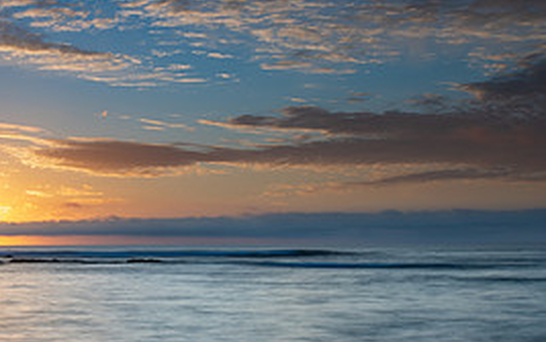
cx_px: -2
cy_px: 277
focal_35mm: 71
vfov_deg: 18.2
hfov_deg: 27.3
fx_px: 1057
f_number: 18
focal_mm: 32
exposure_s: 5
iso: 31
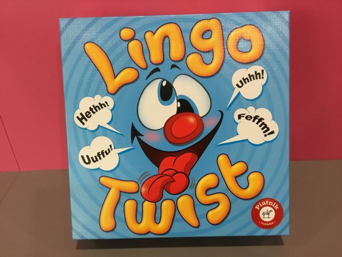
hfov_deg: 58.4
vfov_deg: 45.4
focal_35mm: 31
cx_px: 171
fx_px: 306
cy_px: 128
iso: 200
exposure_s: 1/33
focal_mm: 3.3
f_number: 2.4
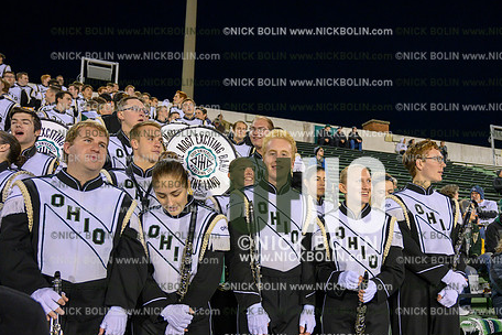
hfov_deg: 54.0
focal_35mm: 35
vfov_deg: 37.6
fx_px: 488
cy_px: 210
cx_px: 307
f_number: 4
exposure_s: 1/200
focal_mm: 27.5
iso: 2000
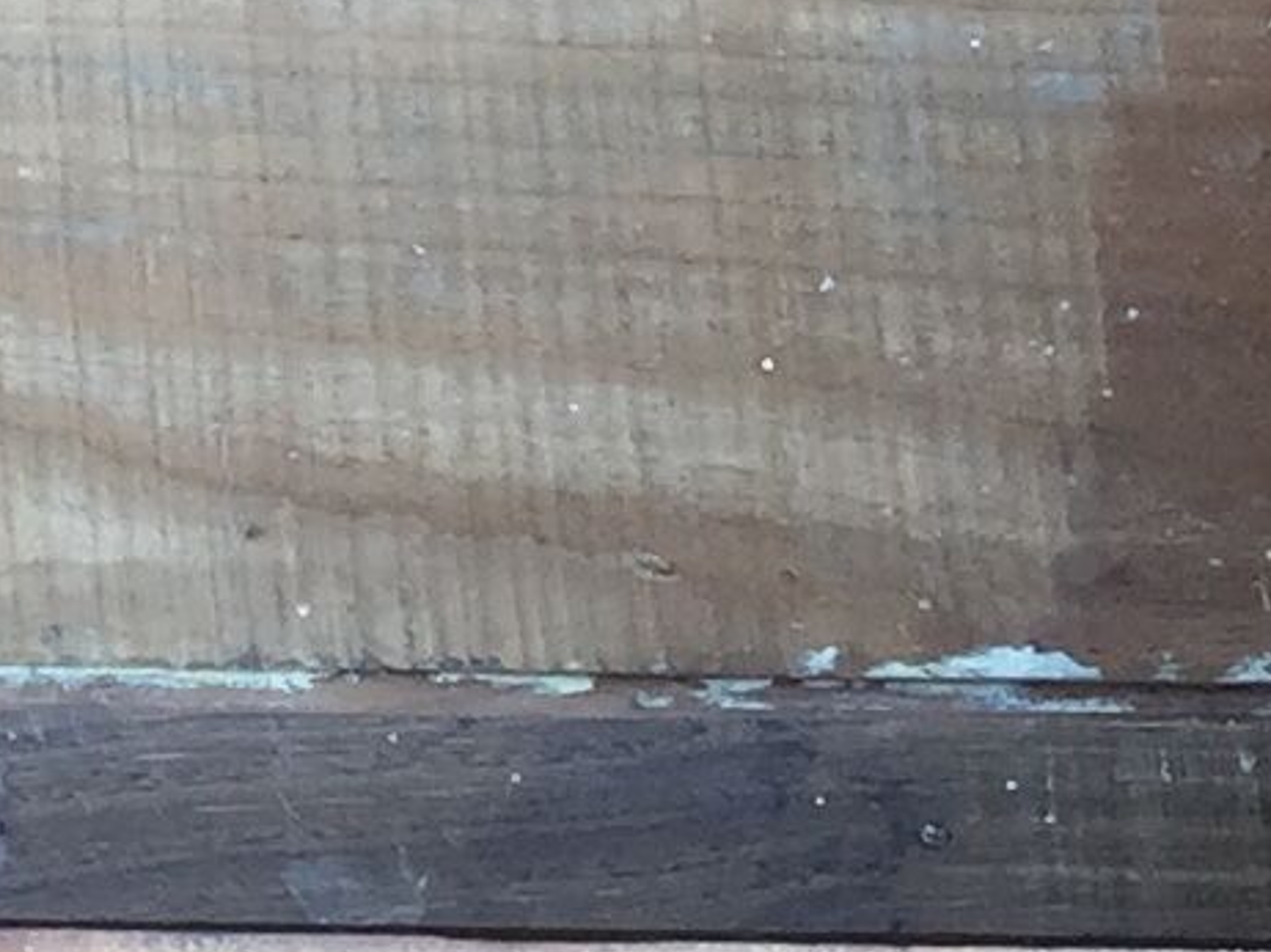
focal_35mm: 205
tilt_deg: -74.1
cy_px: -1051
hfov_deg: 8.6
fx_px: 7523
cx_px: -2008
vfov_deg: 7.0
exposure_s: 1/100
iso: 32
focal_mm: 4.15
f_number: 2.2
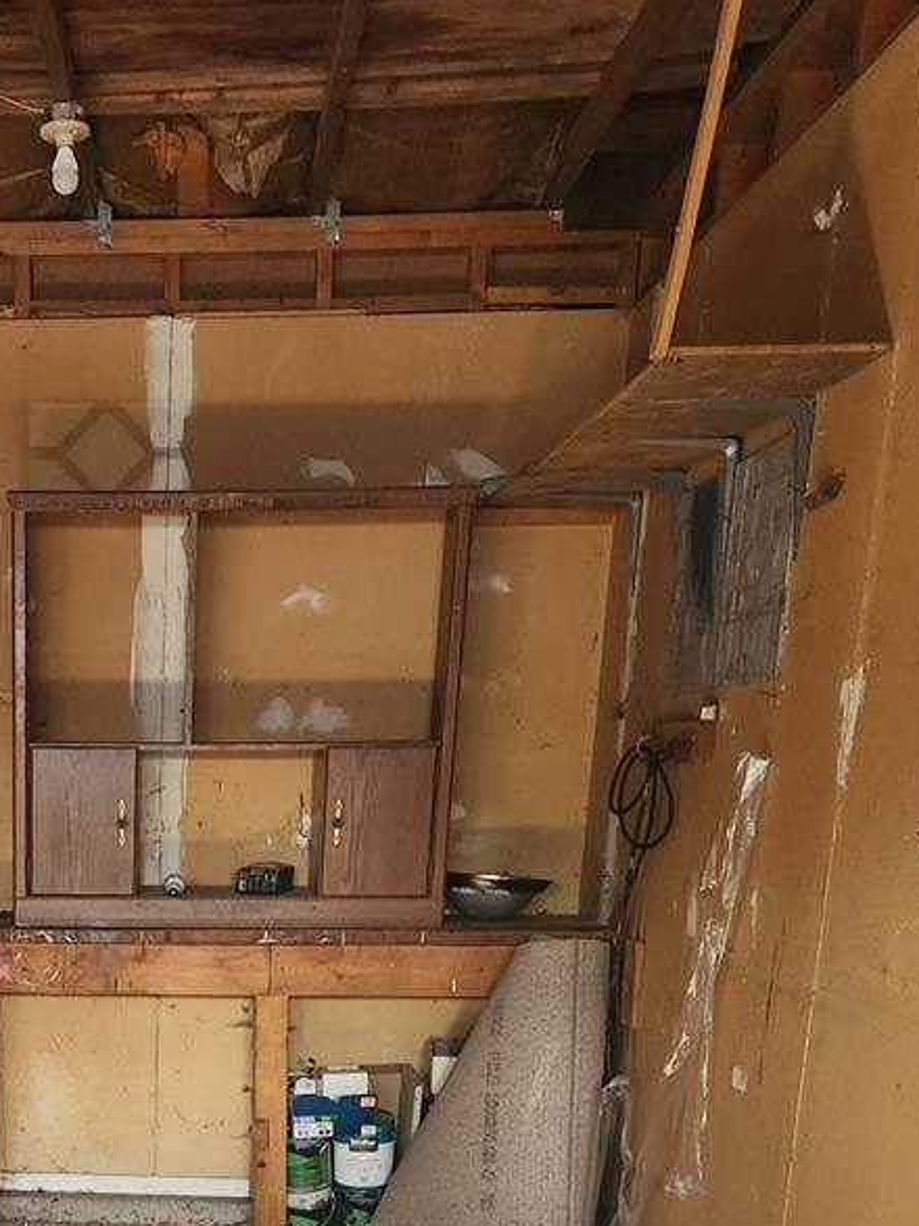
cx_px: 50
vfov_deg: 36.5
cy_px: 1218
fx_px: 1664
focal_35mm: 47
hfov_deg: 29.3
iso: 320
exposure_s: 1/120
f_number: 1.8
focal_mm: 5.4
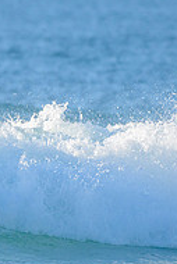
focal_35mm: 1529
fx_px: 11255
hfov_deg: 0.9
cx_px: -205
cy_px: 151
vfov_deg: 1.3
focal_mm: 500
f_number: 5.6
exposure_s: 1/2000
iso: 400
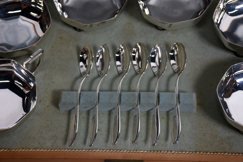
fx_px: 567
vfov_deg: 16.3
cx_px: 122
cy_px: 81
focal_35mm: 84
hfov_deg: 24.2
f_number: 6.3
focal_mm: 56
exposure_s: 1/60
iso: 160
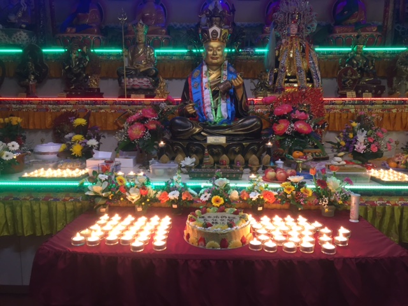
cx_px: 204
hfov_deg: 61.7
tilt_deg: -8.5
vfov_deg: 48.2
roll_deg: -2.5
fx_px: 342
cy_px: 153
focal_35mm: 29
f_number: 2.2
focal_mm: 4.15
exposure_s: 1/33
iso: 125
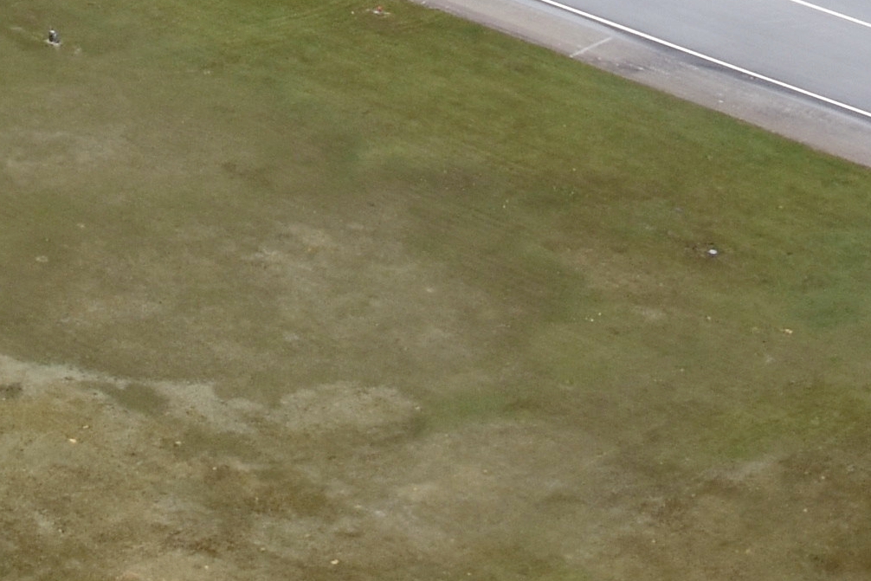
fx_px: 3896
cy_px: -941
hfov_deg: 12.5
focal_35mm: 161
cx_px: -112
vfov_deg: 7.8
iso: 180
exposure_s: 1/500
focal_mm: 18
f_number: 8
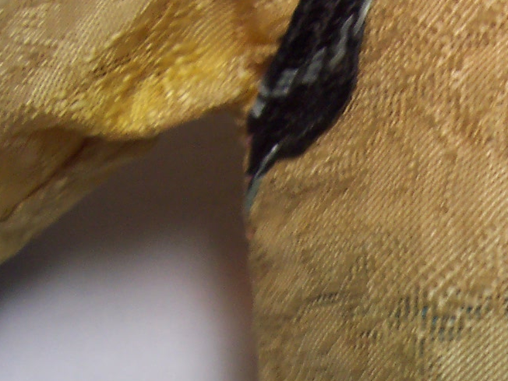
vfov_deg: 15.4
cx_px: 453
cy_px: 401
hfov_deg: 20.5
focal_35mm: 94
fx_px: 1379
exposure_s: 1/60
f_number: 2.8
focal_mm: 5.6
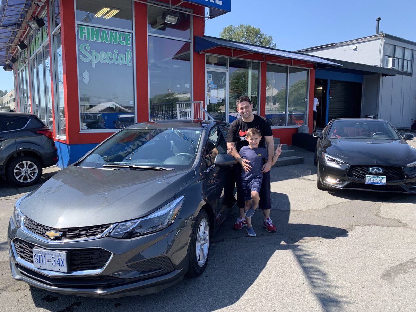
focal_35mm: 26
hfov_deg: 67.3
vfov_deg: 53.1
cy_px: 156
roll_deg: -1.4
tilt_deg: -8.1
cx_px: 208
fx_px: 312
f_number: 1.8
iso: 25
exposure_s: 1/727
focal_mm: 4.25
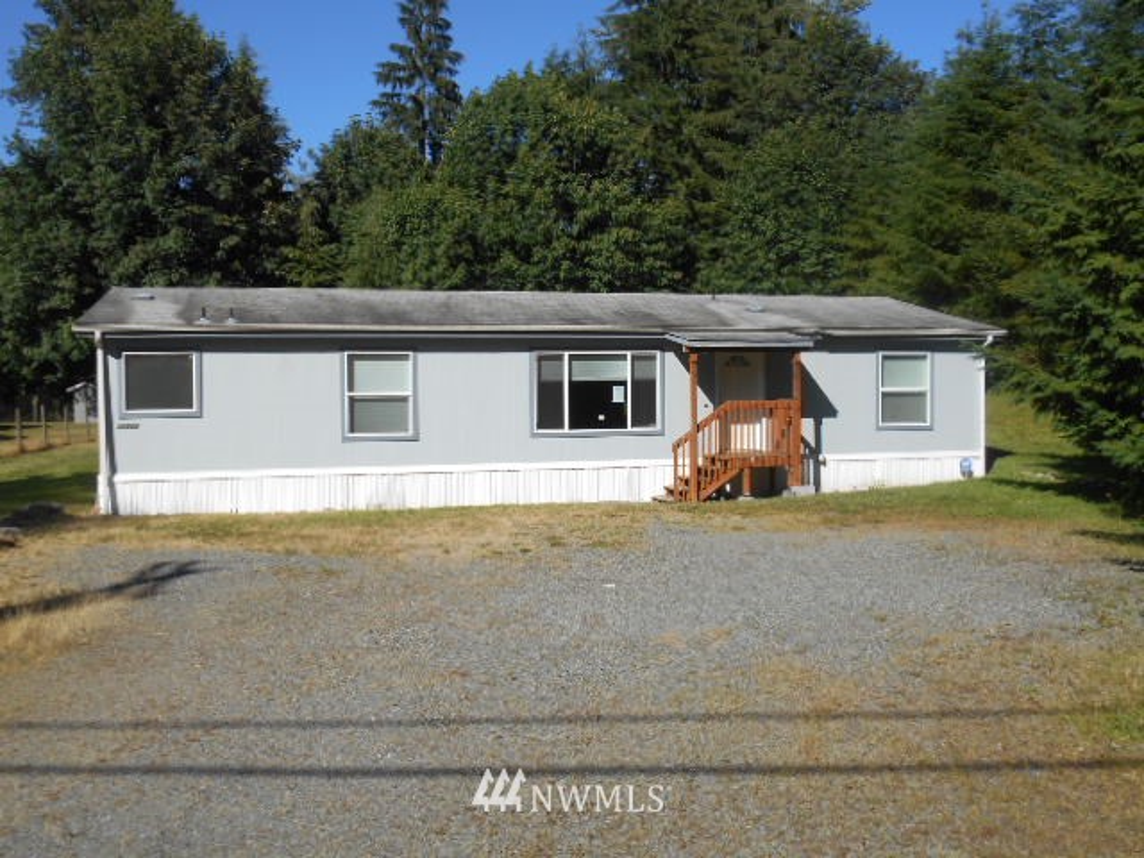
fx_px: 1157
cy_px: 429
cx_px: 572
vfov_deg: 40.7
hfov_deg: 52.6
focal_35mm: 35
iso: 80
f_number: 3.7
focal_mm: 6.3
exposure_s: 1/800
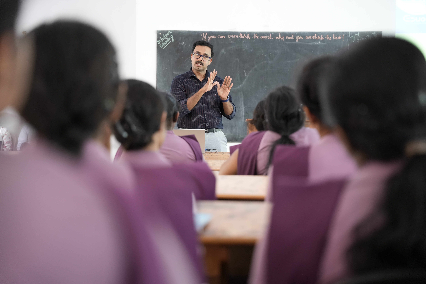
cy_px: 142
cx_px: 213
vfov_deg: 19.5
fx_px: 828
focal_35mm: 70
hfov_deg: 28.8
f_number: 2.8
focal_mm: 70
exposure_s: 1/100
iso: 2500
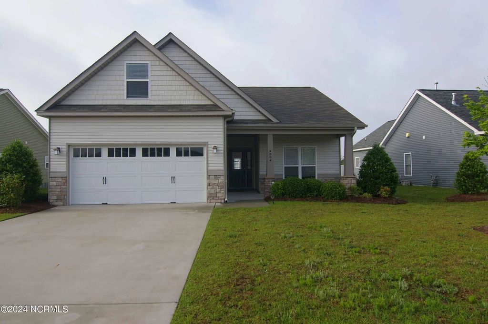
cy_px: 162
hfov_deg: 77.4
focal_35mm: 22
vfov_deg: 56.1
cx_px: 244
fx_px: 305
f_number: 8
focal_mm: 15
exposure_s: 1/750
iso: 400
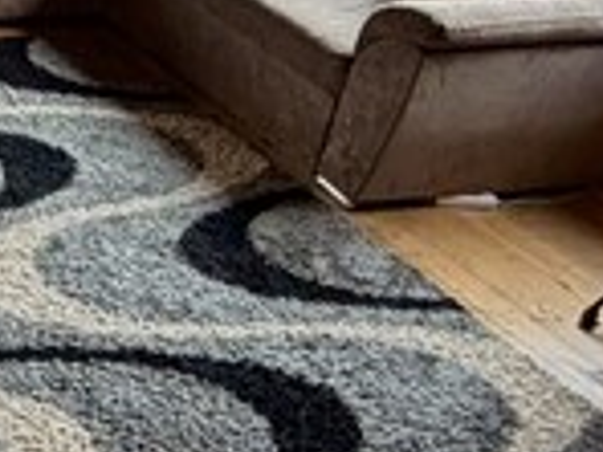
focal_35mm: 97
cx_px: -363
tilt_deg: -26.8
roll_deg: -2.8
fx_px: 1690
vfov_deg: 15.2
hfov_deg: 17.6
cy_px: 179
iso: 320
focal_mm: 2.22
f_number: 2.2
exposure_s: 1/105
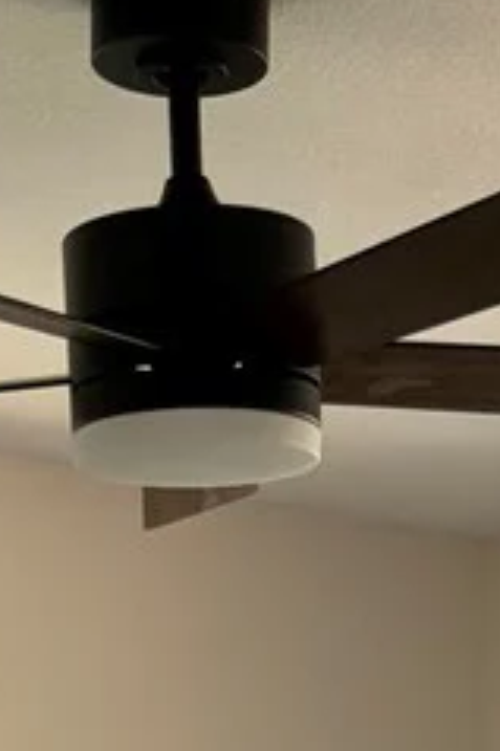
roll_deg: -0.7
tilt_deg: -7.9
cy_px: 1483
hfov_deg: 10.9
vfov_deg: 14.0
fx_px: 2608
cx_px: 305
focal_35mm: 125
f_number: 1.8
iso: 50
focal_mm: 3
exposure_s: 1/243
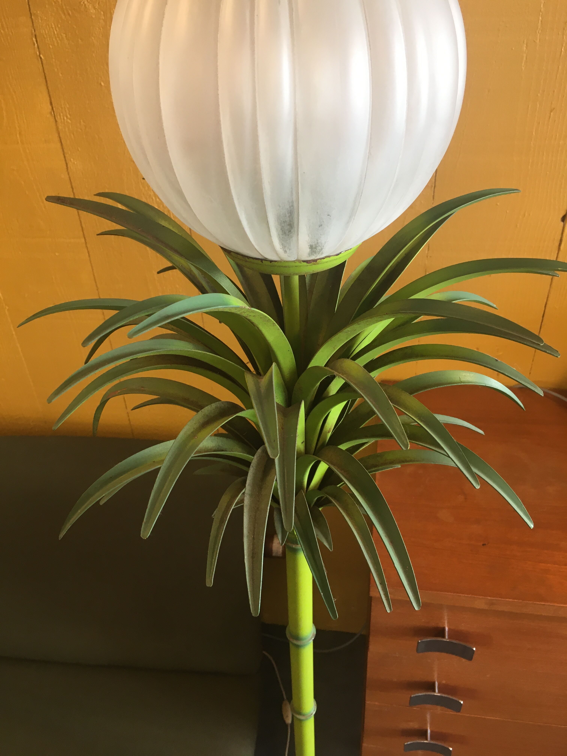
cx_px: 284
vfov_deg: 61.7
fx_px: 633
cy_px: 378
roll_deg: +2.6
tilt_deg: -35.9
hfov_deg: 48.2
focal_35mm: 29
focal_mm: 4.15
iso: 100
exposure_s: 1/33
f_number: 2.2
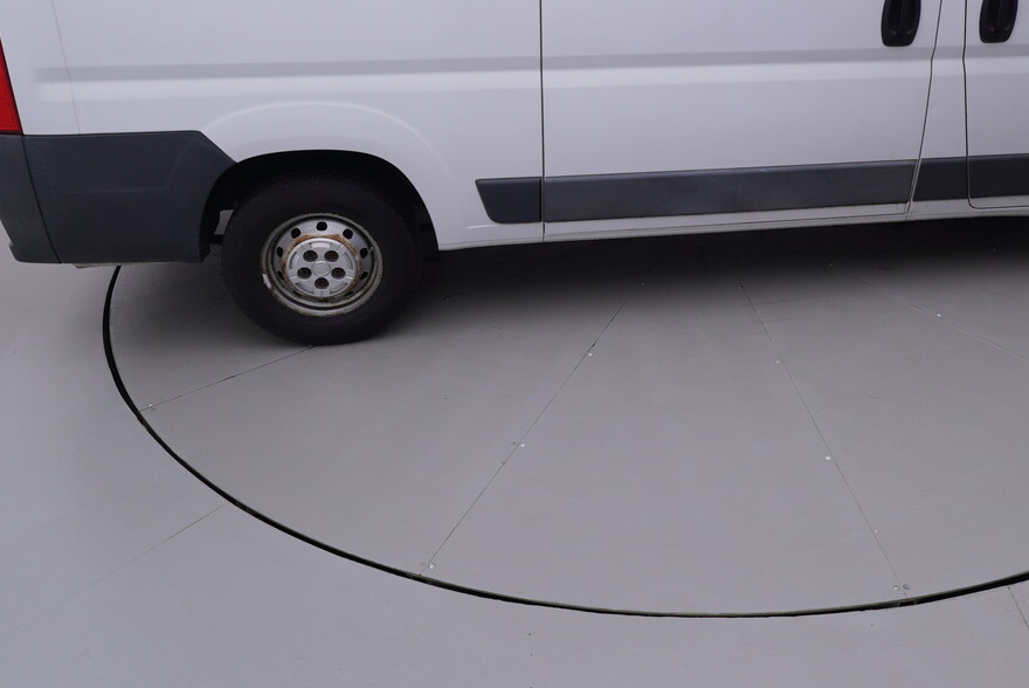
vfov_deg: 35.5
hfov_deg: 51.1
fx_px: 1053
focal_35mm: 37
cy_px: 188
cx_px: 684
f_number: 5
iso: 200
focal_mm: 15
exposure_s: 1/80
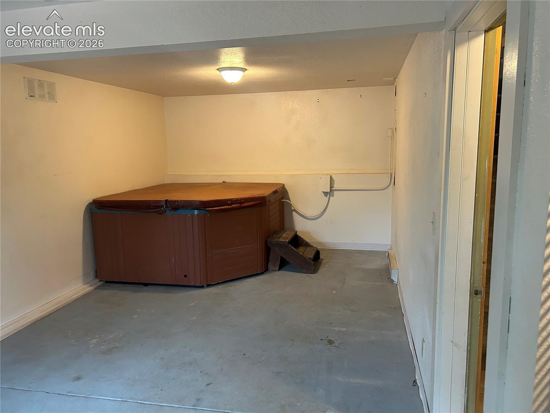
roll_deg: +1.6
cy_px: 206
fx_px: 413
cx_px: 275
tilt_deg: -8.7
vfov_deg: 53.1
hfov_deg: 67.3
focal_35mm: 26
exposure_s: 1/60
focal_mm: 5.7
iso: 400
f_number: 1.5
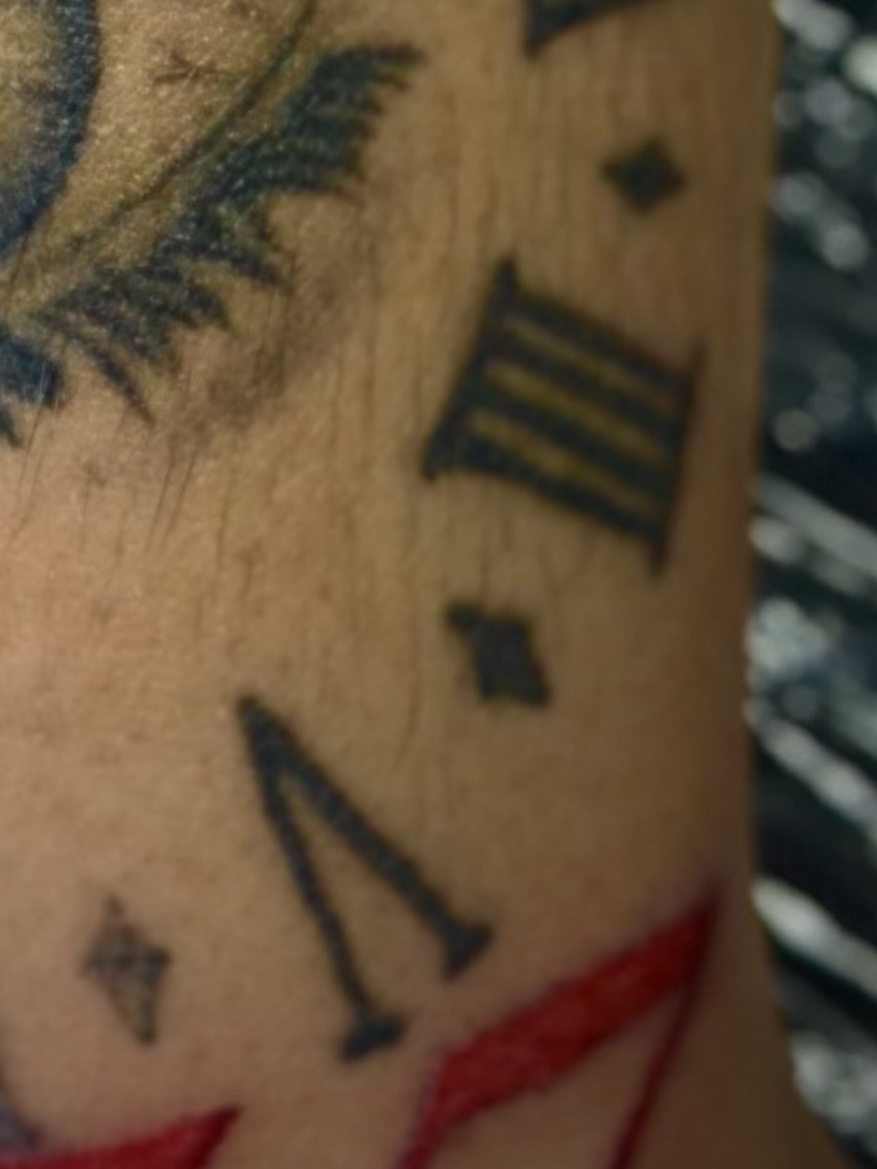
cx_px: 113
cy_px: -1588
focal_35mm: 244
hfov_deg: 6.1
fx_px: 8240
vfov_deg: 7.6
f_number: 1.78
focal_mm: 6.86
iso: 100
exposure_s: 1/60
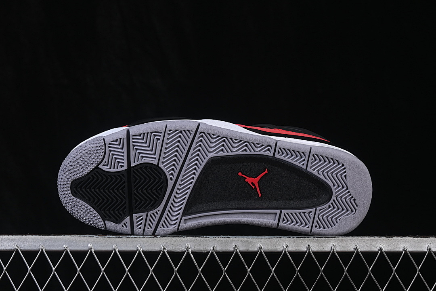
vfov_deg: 18.2
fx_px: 908
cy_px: 146
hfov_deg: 27.0
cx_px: 218
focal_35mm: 75
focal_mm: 50
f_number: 8
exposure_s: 1/80
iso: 160
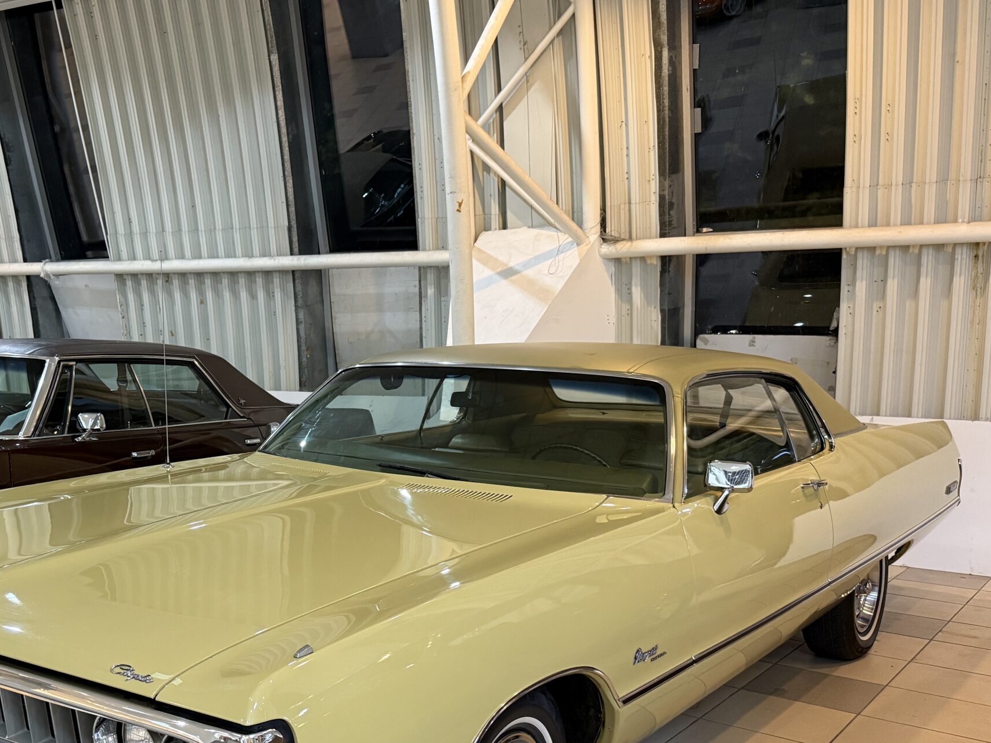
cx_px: 315
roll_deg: -0.6
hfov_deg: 50.3
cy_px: 471
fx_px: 1031
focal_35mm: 36
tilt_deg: -7.0
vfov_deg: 39.4
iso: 500
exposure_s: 1/50
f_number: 1.78
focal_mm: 6.76
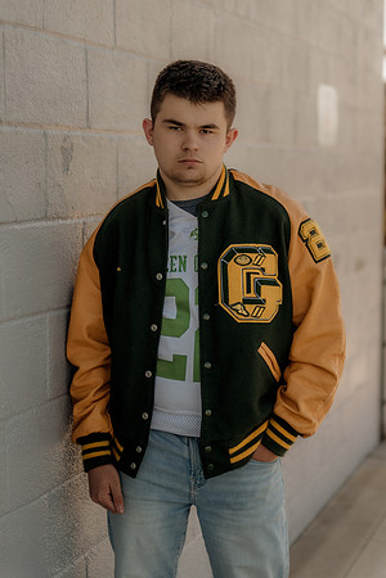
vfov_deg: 27.0
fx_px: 1206
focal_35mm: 75
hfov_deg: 18.2
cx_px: 193
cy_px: 289
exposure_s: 1/4000
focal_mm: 50
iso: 400
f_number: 1.4
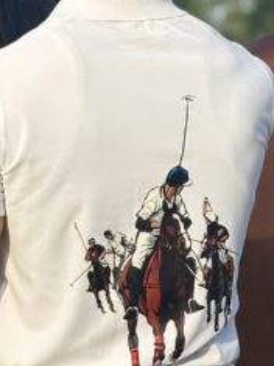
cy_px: 243
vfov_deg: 11.2
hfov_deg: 8.4
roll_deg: -0.2
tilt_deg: -3.8
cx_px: 93
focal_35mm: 177
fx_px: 1870
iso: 40
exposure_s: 1/2639
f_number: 1.6
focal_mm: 5.96
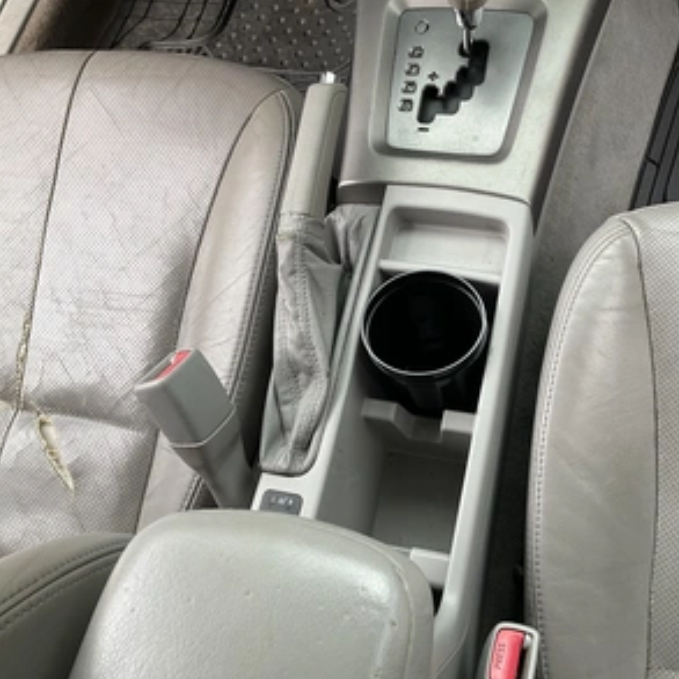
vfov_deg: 47.2
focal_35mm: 35
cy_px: 343
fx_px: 777
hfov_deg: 46.8
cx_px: 426
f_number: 1.8
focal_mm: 3
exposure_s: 1/122
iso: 32
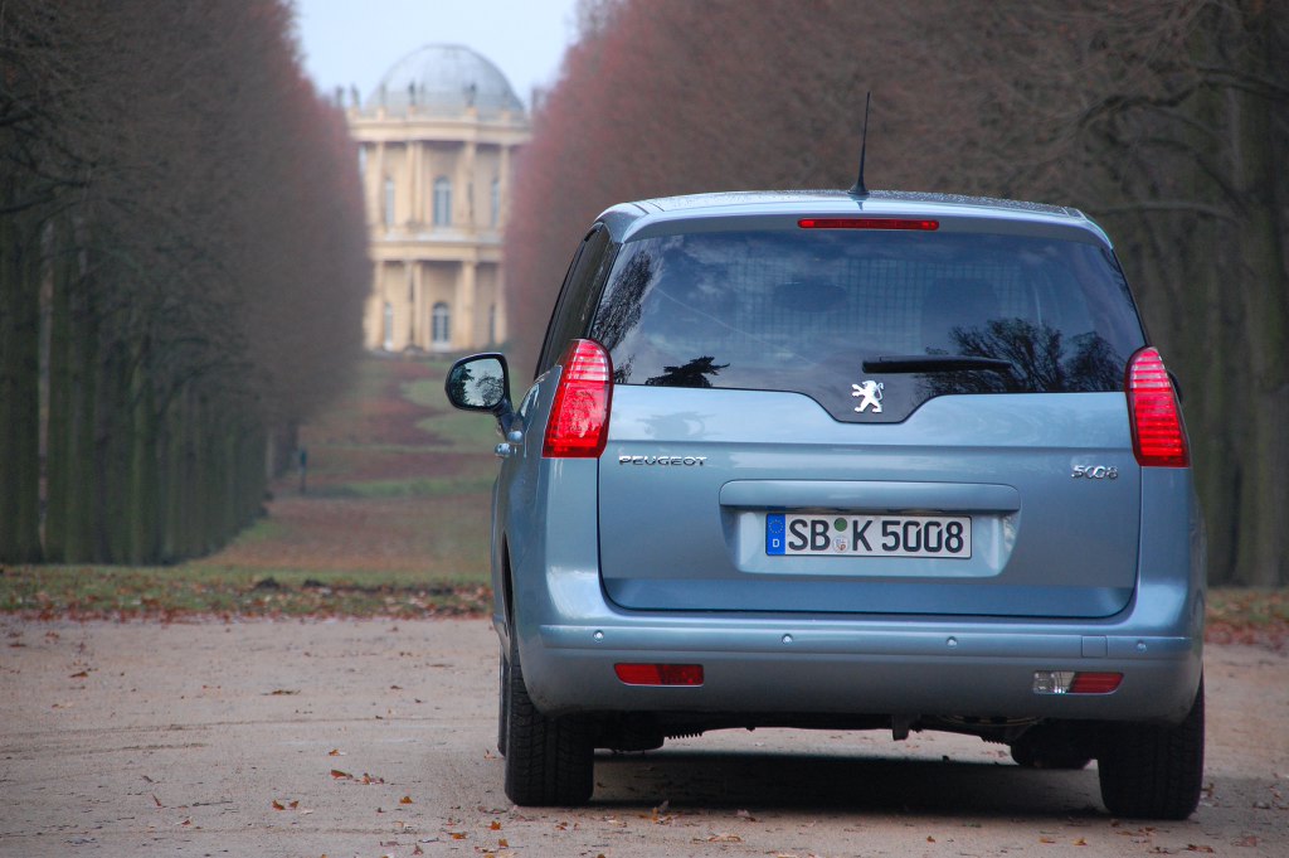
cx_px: 644
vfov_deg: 6.3
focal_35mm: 218
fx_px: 7781
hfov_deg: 9.5
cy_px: 429
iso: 800
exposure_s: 1/400
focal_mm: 145
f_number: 6
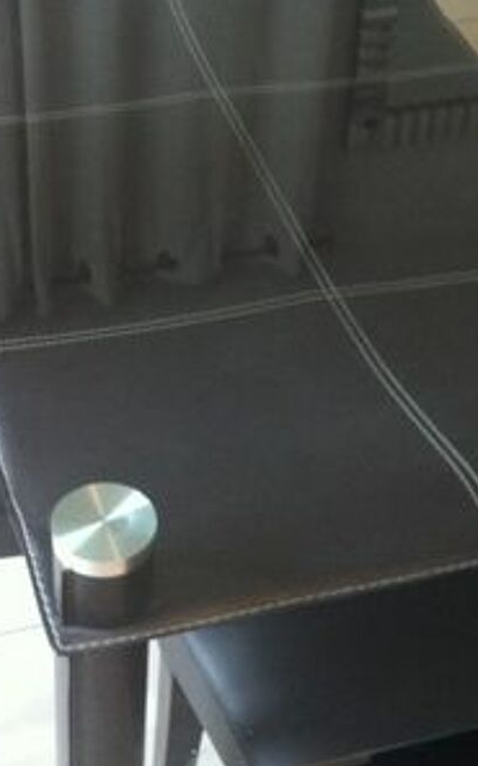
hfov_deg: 17.4
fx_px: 1564
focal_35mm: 75
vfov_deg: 27.4
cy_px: 295
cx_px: 212
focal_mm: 3.85
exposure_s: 1/15
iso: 200
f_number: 2.8
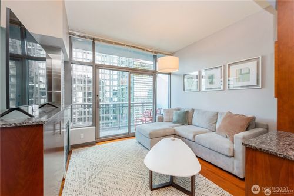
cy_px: 98
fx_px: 114
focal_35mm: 14
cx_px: 147
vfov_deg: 81.2
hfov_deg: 104.3
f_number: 8
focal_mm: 14
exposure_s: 1/10
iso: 200
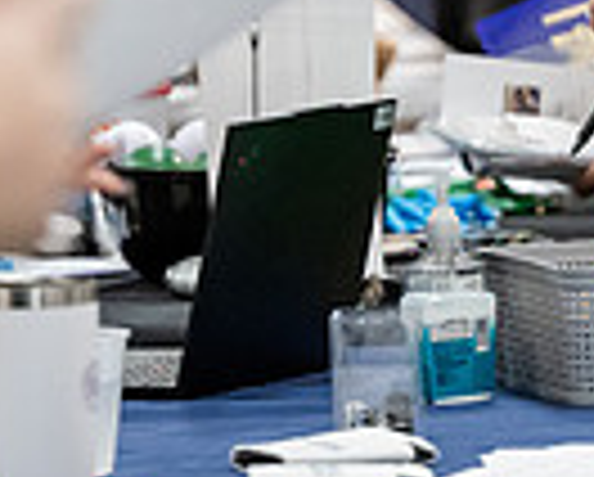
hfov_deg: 4.7
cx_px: 310
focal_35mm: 407
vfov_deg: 3.8
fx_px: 7166
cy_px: -277
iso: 2500
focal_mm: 99
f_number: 2.8
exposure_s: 1/200
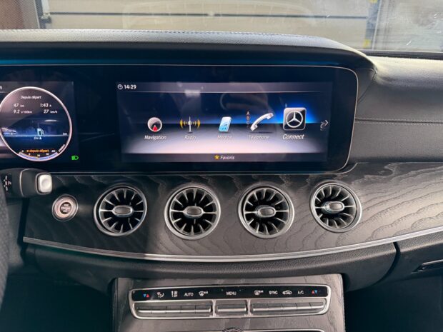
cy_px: 166
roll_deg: +0.0
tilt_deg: -21.9
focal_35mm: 24
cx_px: 222
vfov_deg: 56.8
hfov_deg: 71.6
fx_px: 307
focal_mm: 6.76
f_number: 1.78
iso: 500
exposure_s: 1/60
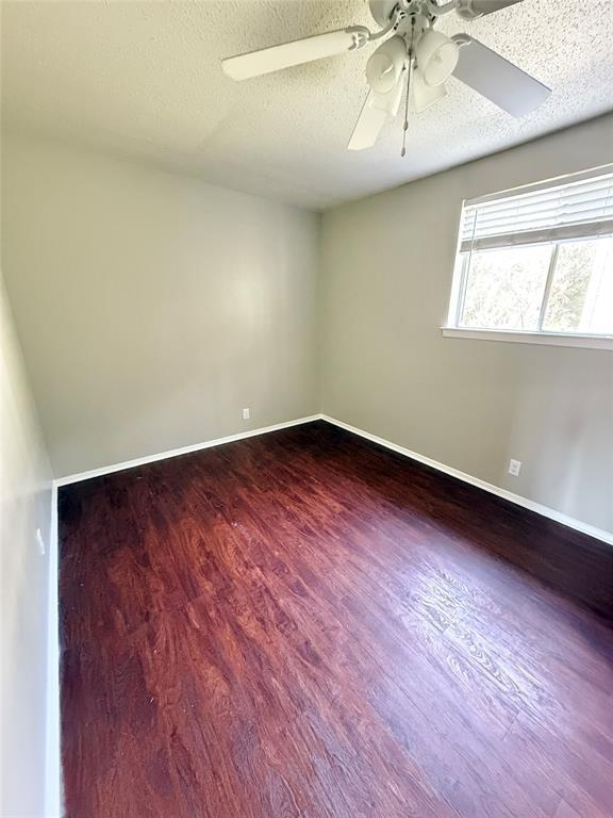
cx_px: 306
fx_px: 331
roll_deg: +0.1
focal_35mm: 14
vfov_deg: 102.1
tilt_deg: -17.2
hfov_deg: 85.7
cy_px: 409
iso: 1000
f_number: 2.2
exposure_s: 1/60
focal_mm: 2.22
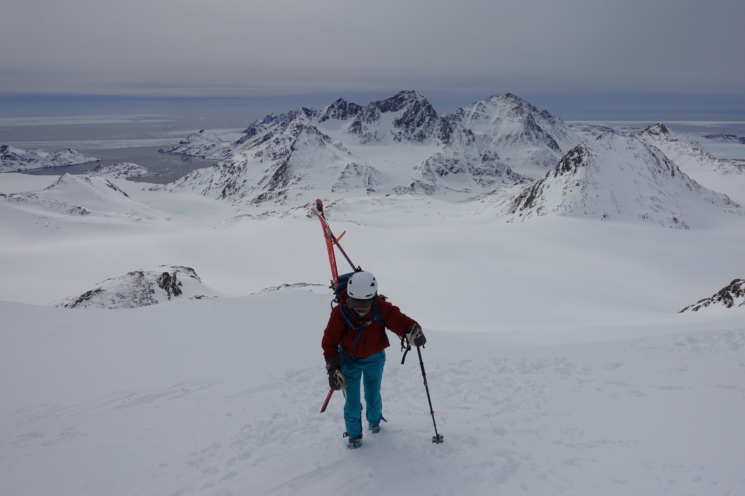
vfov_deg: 53.1
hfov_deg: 73.8
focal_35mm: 24
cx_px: 372
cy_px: 248
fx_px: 497
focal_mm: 8.8
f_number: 5.6
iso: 125
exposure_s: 1/320
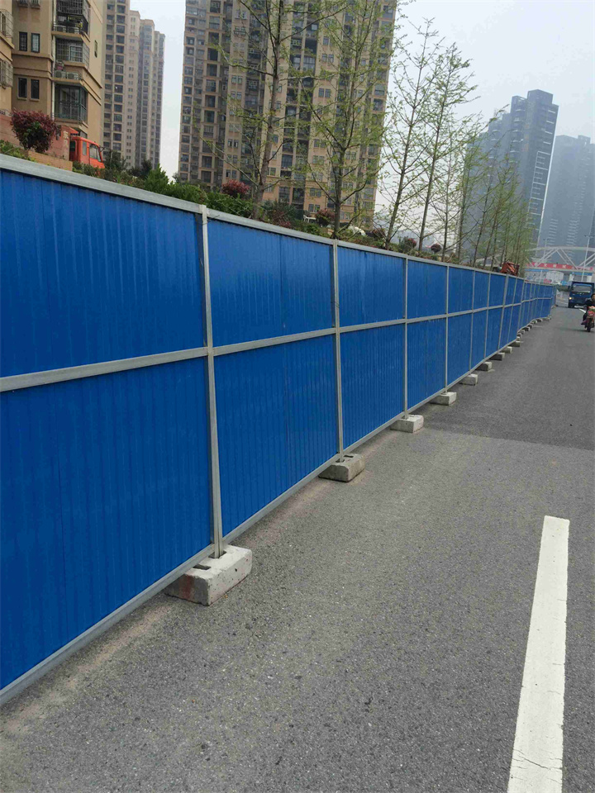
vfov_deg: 61.7
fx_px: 665
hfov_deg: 48.2
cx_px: 298
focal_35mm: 29
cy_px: 396
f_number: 2.2
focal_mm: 4.15
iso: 32
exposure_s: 1/261
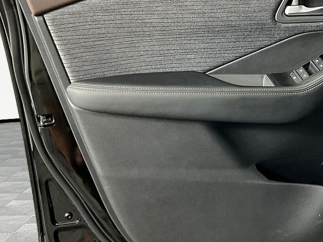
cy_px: 100
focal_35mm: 62
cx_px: 262
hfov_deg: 30.4
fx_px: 579
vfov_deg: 23.6
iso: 125
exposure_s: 1/60
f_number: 1.8
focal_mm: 3
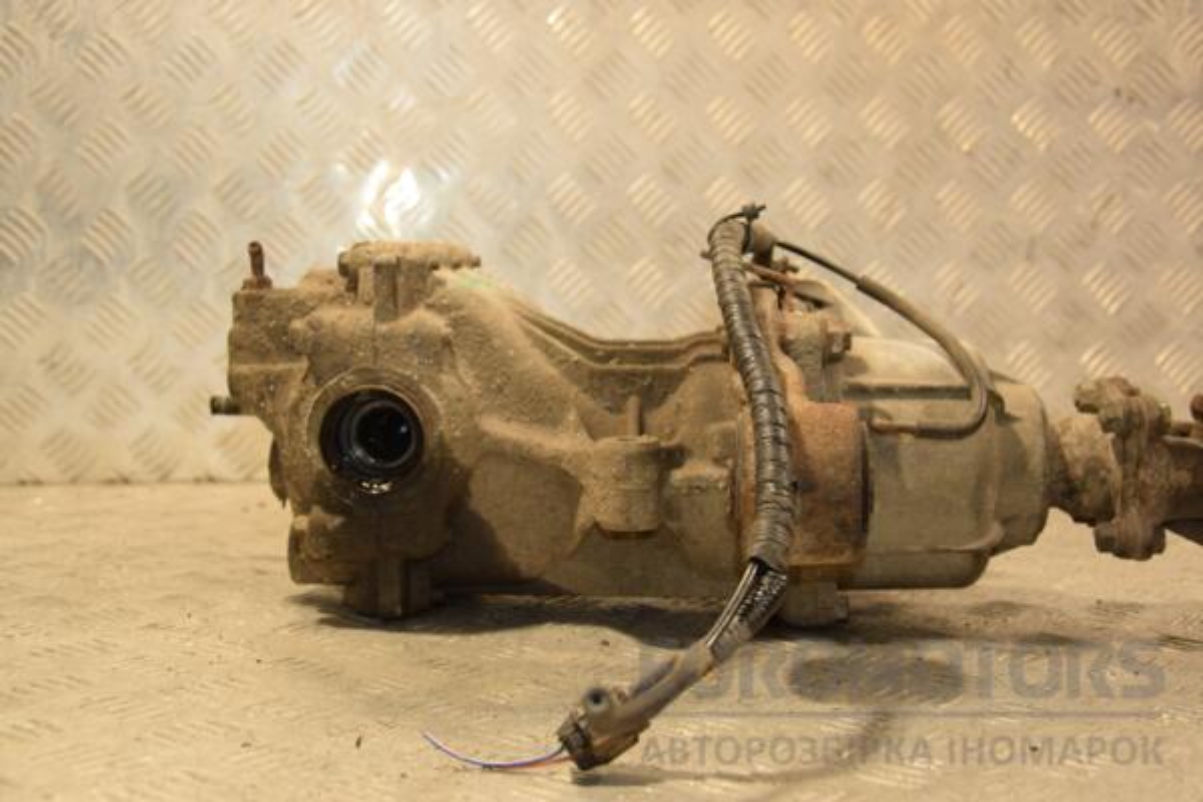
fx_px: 1704
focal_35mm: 51
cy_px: 401
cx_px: 602
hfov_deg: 38.9
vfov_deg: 26.5
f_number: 5
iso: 800
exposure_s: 1/100
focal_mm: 34
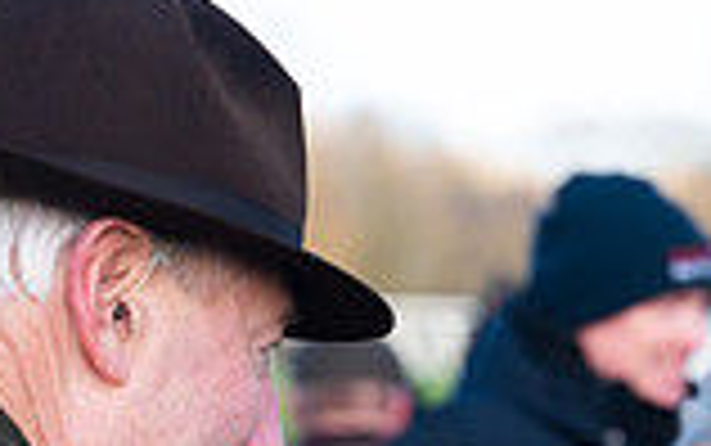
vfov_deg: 4.1
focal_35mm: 314
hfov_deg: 6.6
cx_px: 1146
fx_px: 6089
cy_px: 841
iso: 320
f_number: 3.5
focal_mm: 70
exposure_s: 1/800
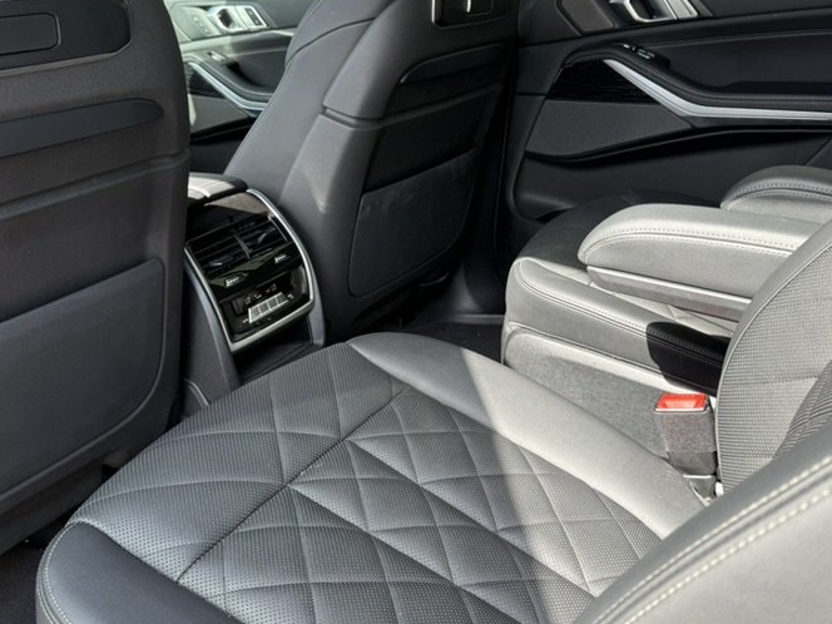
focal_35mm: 37
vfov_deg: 38.6
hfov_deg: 50.1
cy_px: 288
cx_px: 434
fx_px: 889
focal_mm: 6.76
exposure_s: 1/226
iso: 64
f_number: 1.78
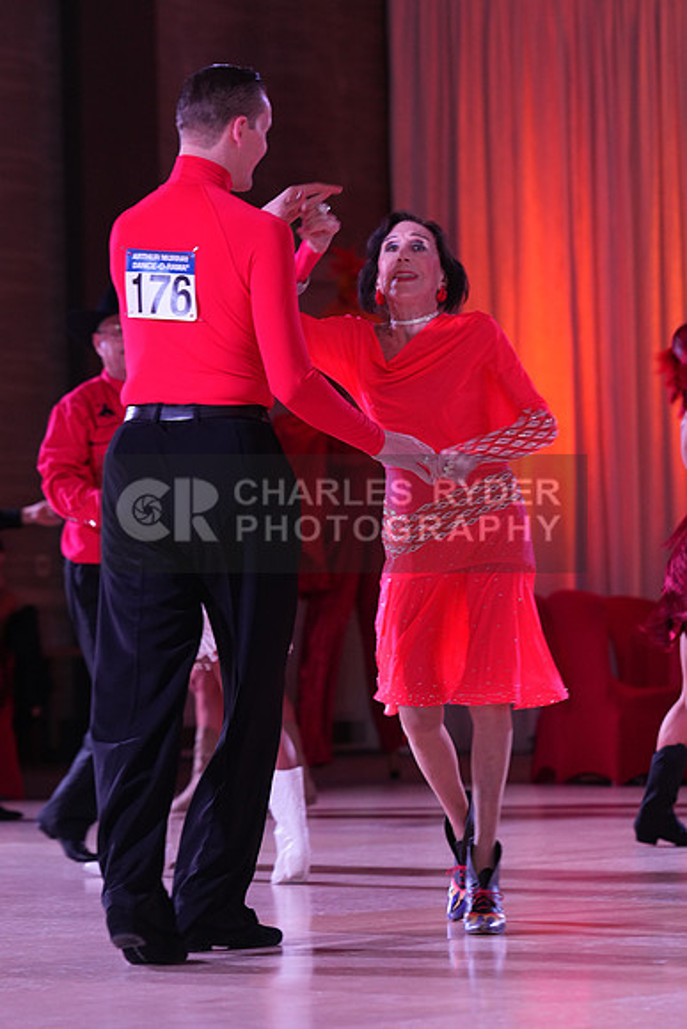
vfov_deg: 14.3
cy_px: 514
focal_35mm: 143
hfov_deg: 9.6
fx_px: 4091
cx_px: 344
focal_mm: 143
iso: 1600
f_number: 5
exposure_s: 1/200
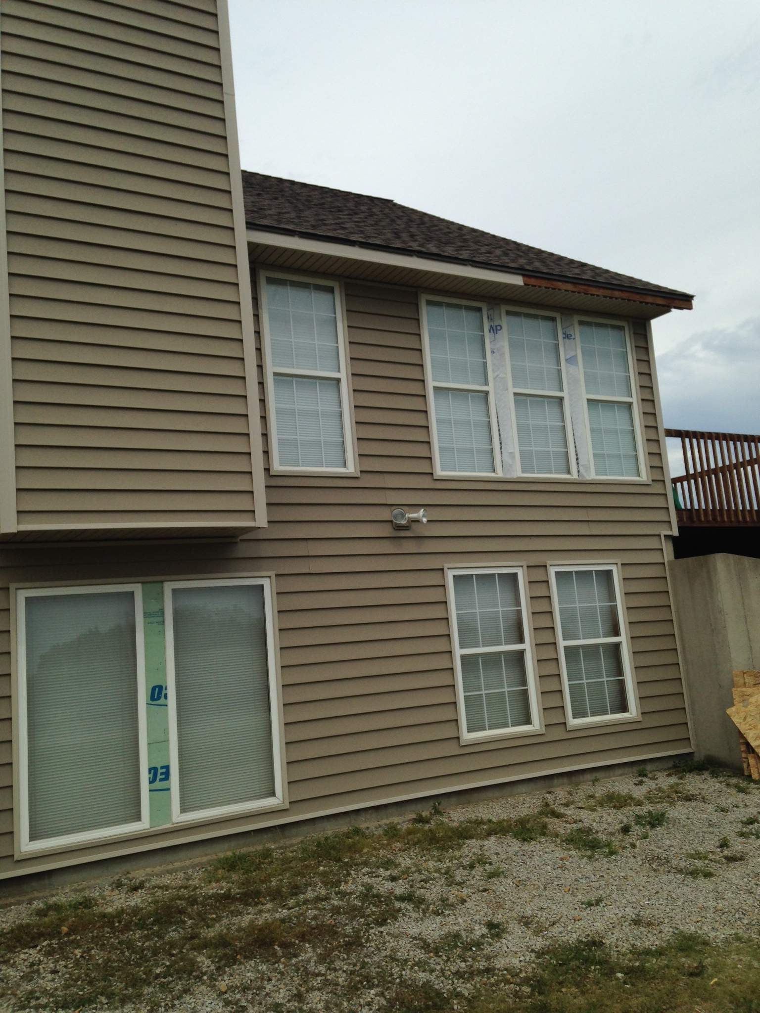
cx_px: 380
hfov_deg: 42.9
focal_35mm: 33
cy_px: 506
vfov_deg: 55.4
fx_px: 966
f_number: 2.4
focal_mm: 4.12
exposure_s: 1/2169
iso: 50
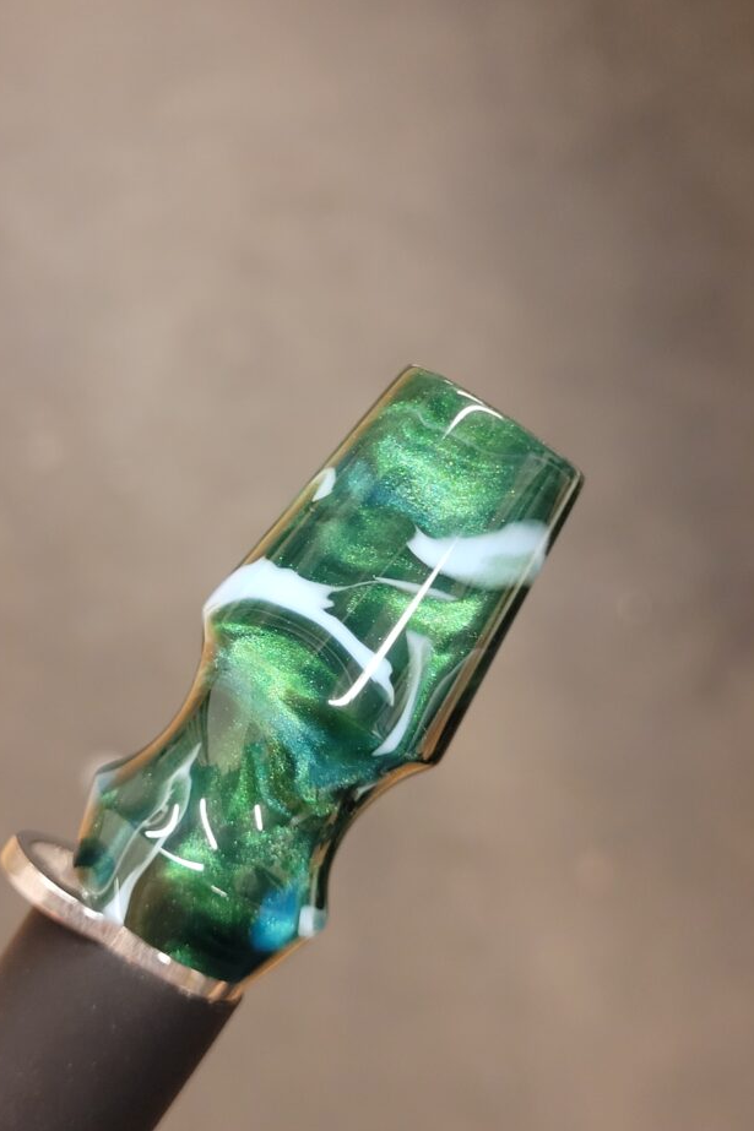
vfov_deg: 61.9
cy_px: 583
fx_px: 943
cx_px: 299
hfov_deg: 43.4
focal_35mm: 30
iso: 640
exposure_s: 1/50
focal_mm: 5.4
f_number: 1.8
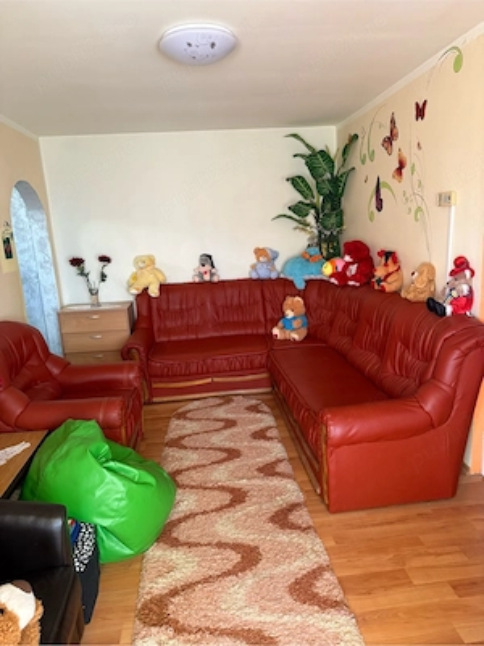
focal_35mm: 24
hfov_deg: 56.8
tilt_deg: -9.8
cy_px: 323
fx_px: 447
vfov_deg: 71.6
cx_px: 242
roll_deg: +4.7
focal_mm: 6.76
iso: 320
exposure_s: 1/50
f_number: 1.78
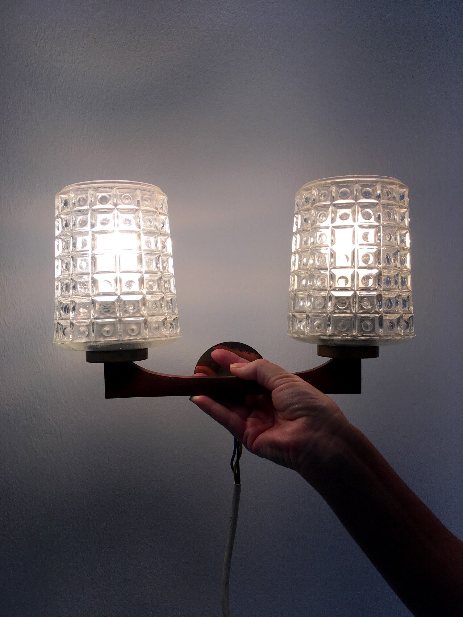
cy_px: 308
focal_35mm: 29
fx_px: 517
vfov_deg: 61.7
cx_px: 232
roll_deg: +3.2
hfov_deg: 48.2
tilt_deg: -0.9
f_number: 2.2
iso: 25
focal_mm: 4.15
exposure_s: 1/262
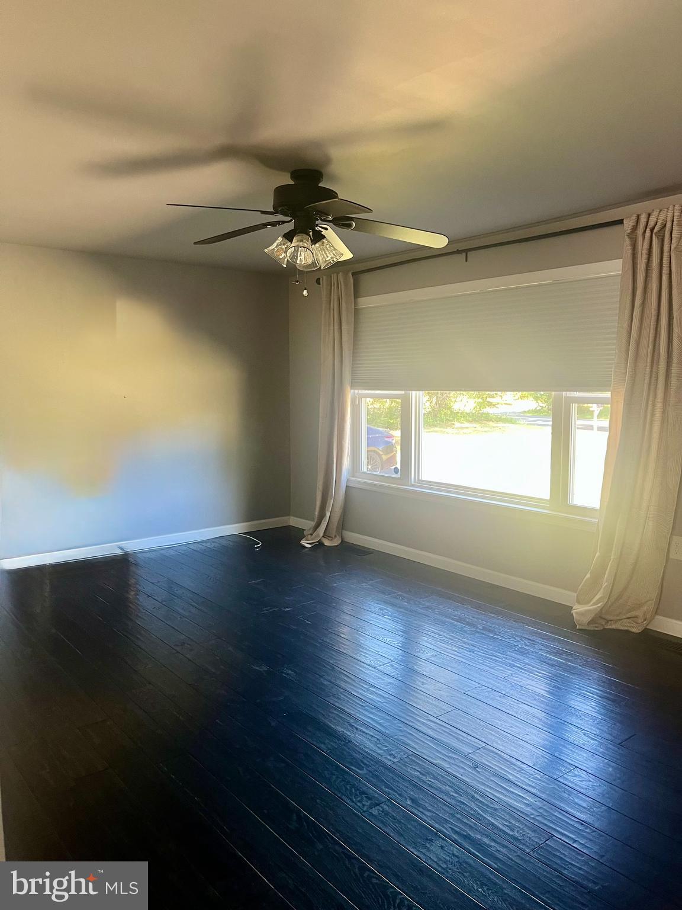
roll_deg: +0.1
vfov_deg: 67.3
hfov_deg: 53.1
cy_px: 455
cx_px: 341
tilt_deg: -5.8
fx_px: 683
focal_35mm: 26
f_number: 1.6
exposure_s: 1/64
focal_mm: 5.1
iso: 125
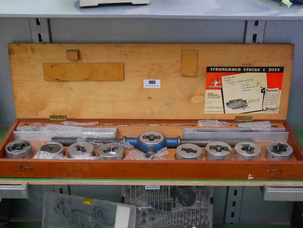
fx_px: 420
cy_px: 114
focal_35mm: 48
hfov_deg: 39.6
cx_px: 152
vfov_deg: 30.3
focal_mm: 24
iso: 3200
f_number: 5
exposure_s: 1/50
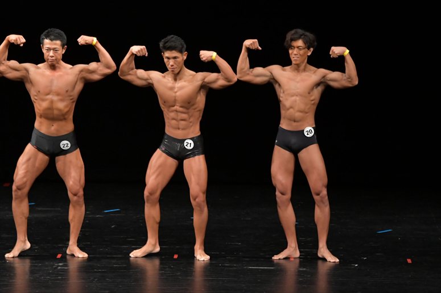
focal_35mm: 255
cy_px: 146
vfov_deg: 5.4
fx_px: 3122
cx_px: 220
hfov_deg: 8.1
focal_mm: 170
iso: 3200
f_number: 5.6
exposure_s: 1/400
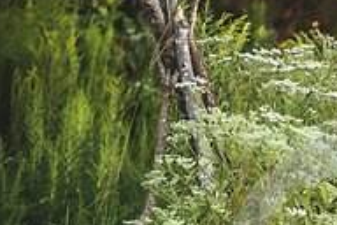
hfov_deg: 9.5
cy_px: 293
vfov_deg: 6.5
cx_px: 504
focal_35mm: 211
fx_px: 1975
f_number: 2.8
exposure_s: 1/200
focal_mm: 70
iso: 100
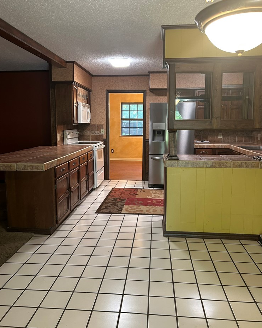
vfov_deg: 62.2
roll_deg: +0.2
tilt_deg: -6.5
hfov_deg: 51.5
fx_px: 271
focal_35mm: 28
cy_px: 157
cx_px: 131
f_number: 1.5
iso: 160
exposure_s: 1/60
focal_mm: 5.7
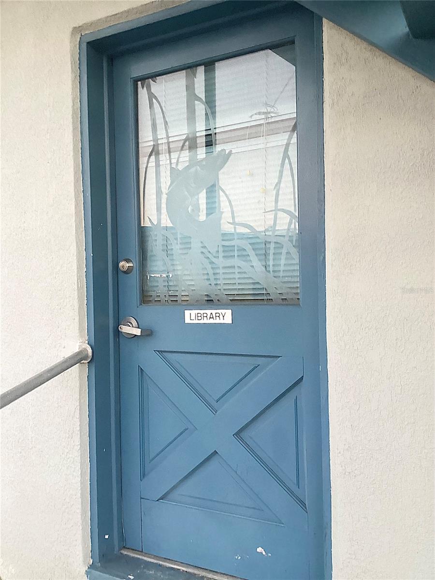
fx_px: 519
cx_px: 218
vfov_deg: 58.4
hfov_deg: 45.4
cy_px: 290
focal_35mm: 31
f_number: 2.4
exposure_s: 1/60
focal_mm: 3.3
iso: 250
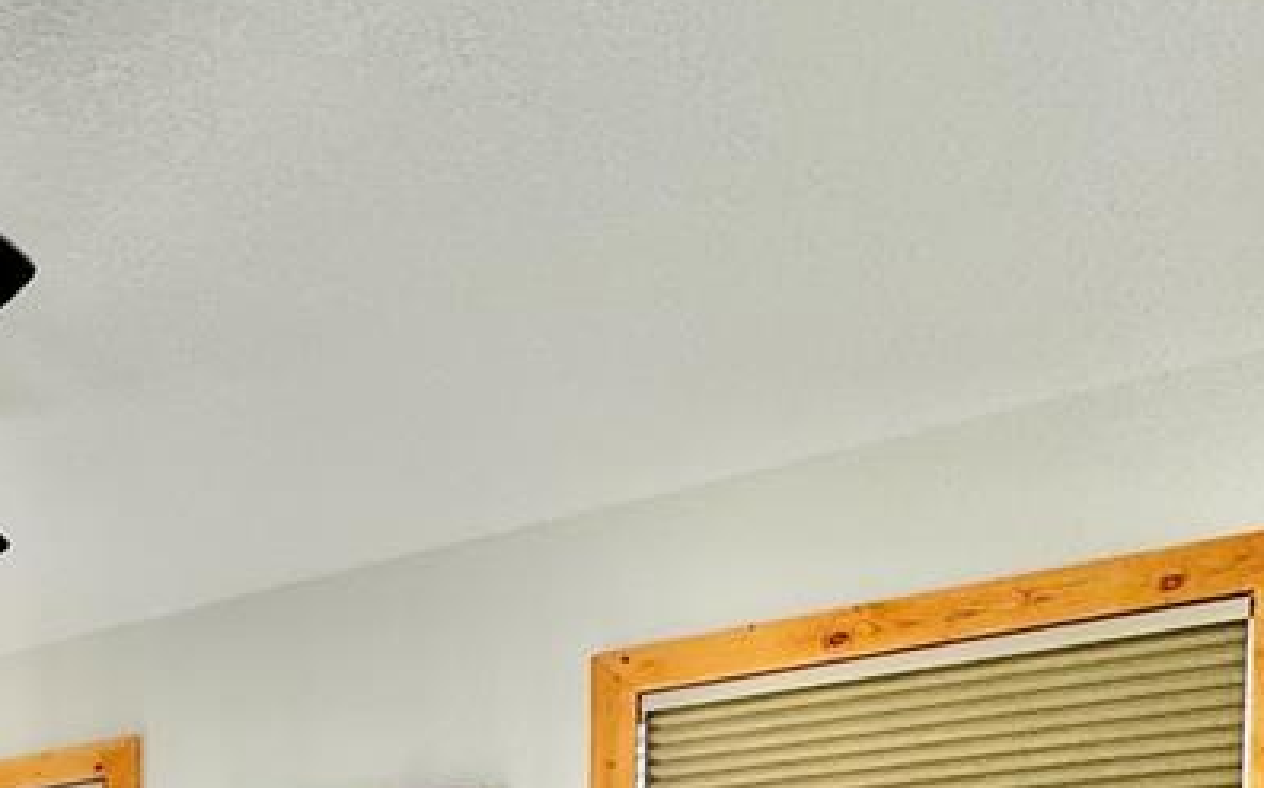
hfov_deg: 37.6
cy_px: 1155
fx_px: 1549
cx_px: -105
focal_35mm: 45
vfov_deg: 23.4
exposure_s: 1/214
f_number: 2.2
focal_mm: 2.22
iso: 40
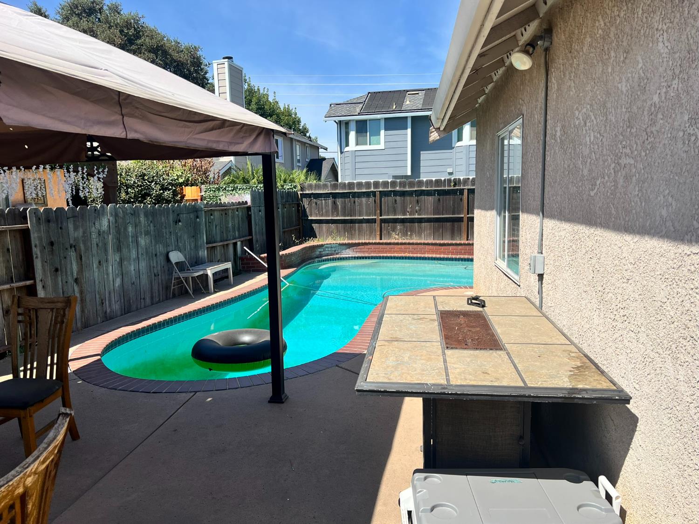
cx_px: 350
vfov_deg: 53.1
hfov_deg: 67.3
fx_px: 525
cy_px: 262
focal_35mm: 26
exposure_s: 1/4274
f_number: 1.5
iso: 50
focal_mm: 5.7
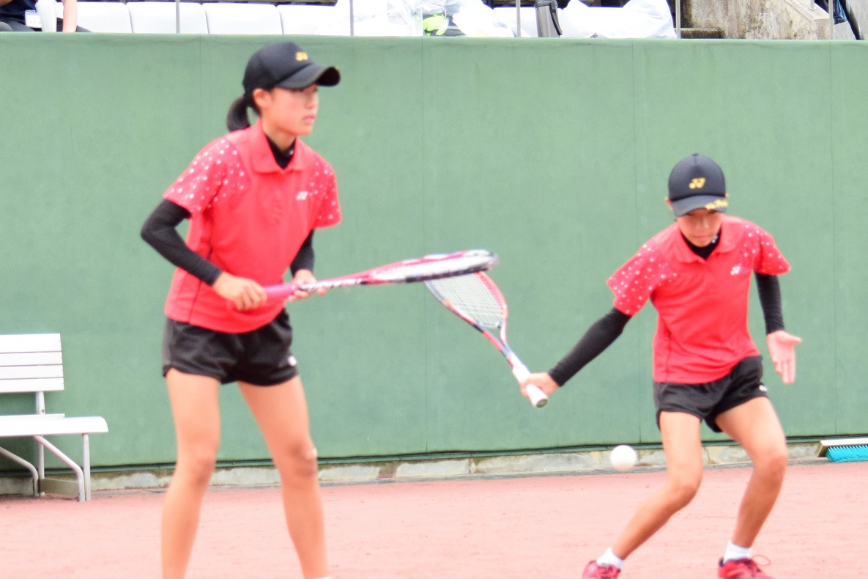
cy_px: 320
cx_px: 478
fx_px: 2990
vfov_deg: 11.1
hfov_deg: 16.5
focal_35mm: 124
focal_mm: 70
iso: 1000
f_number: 4.5
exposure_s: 1/2000
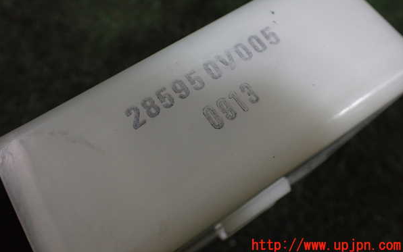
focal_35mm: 32
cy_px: 102
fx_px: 352
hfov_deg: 59.6
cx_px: 202
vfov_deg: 39.3
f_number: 2.3
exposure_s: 1/125
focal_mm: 5.4
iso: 400
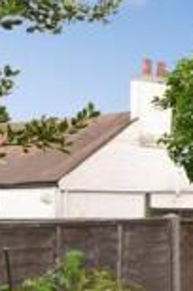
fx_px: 517
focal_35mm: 64
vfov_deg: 30.3
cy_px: 252
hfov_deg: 11.0
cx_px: 600
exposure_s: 1/60
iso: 400
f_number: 10
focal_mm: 10
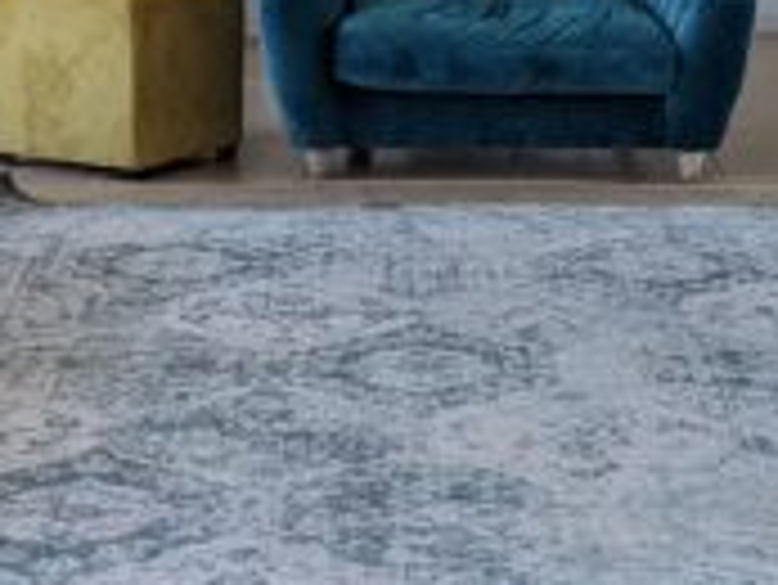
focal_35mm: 120
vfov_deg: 12.3
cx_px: 468
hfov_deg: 16.4
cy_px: 86
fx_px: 2699
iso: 50
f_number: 1.8
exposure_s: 1/419
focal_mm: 4.44
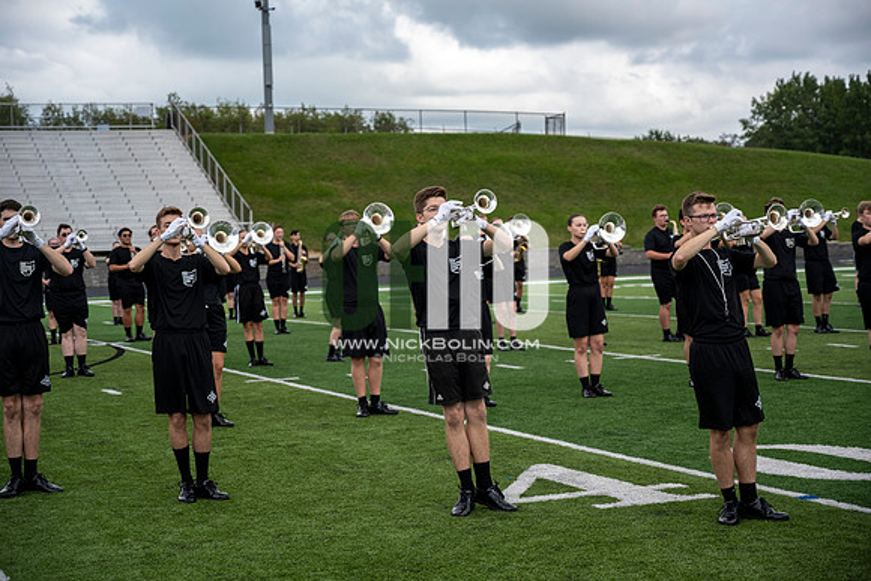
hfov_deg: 28.8
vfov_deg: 19.5
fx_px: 1694
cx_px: 436
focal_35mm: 70
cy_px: 290
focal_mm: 70
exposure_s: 1/800
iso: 250
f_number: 4
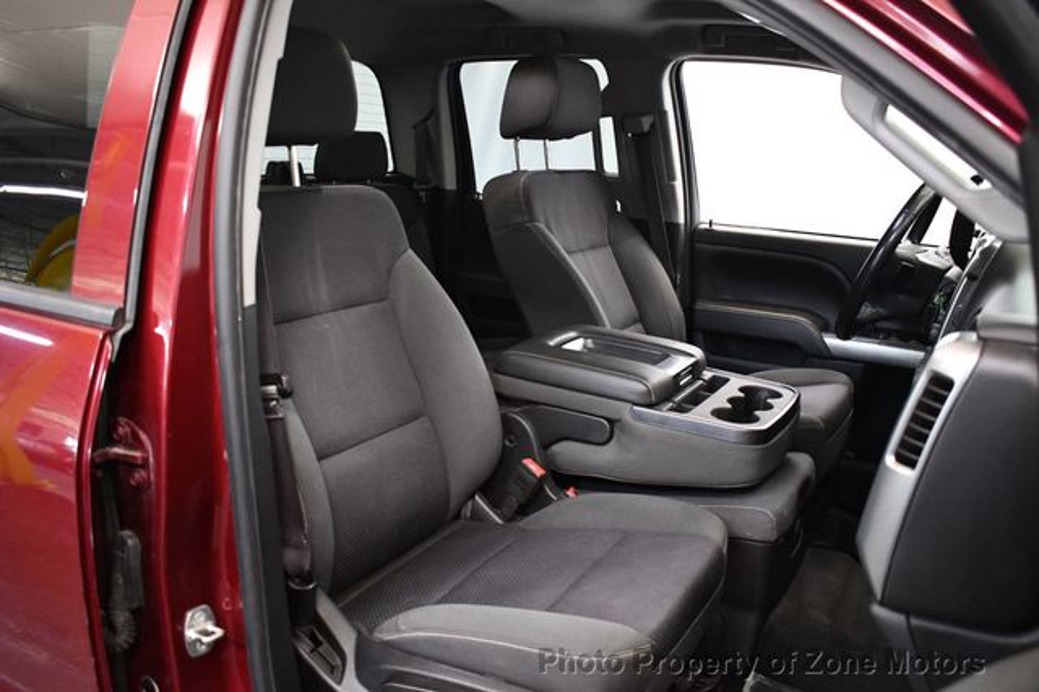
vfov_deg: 43.6
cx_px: 520
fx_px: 865
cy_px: 346
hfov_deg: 62.0
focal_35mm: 30
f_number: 3.8
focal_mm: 20
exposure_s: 1/80
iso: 3200
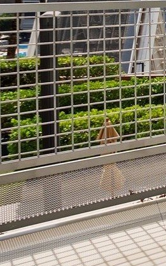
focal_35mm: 62
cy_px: -18
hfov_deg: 11.7
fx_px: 449
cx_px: 489
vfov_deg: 30.0
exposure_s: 1/500
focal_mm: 10
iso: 200
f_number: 8
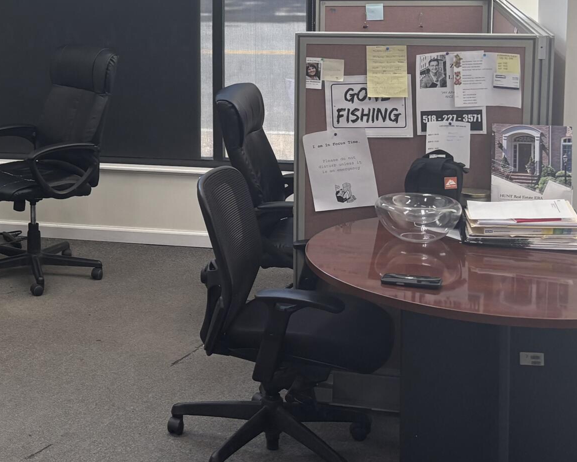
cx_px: -29
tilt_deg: -7.5
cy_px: 50
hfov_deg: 26.8
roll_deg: +1.4
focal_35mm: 66
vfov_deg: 22.6
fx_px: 1127
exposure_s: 1/120
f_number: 1.6
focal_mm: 5.96
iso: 64
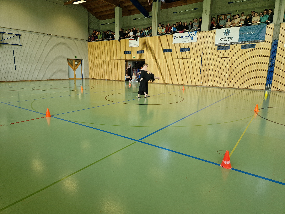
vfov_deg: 58.9
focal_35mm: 23
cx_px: 142
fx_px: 189
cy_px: 107
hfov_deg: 73.9
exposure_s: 1/249
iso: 50
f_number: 1.8
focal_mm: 5.4
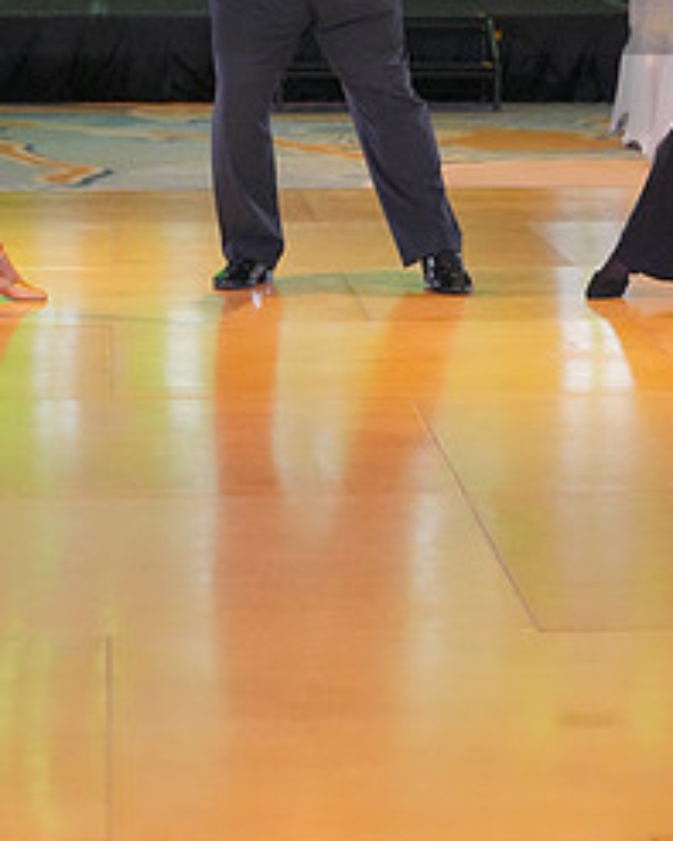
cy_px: -58
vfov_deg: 12.3
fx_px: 3857
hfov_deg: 10.0
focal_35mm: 155
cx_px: 306
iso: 8000
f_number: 4
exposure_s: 1/500
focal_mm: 70
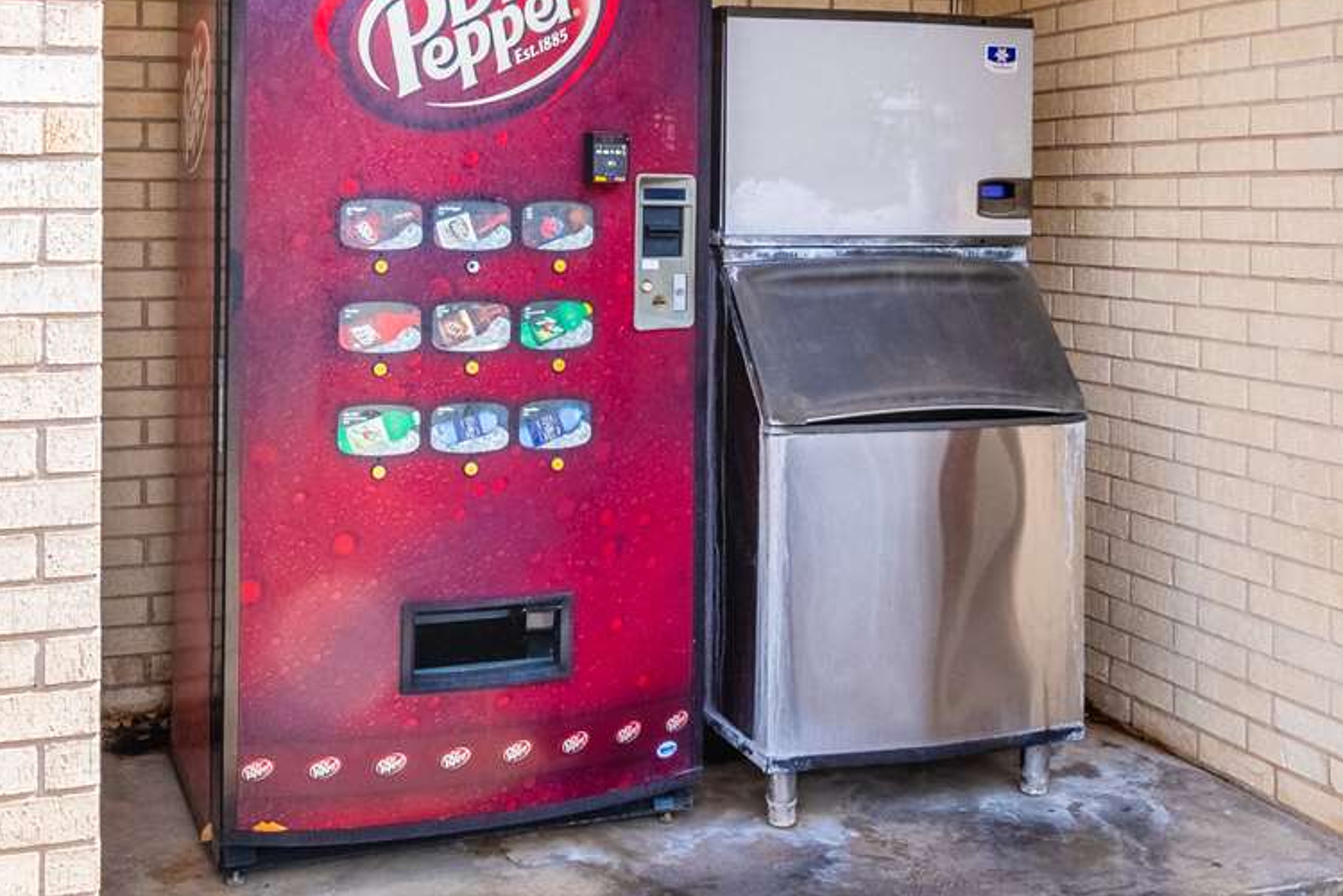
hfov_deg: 61.7
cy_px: 475
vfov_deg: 43.6
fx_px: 1119
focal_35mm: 30
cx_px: 589
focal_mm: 10
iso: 320
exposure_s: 1/3200
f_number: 8
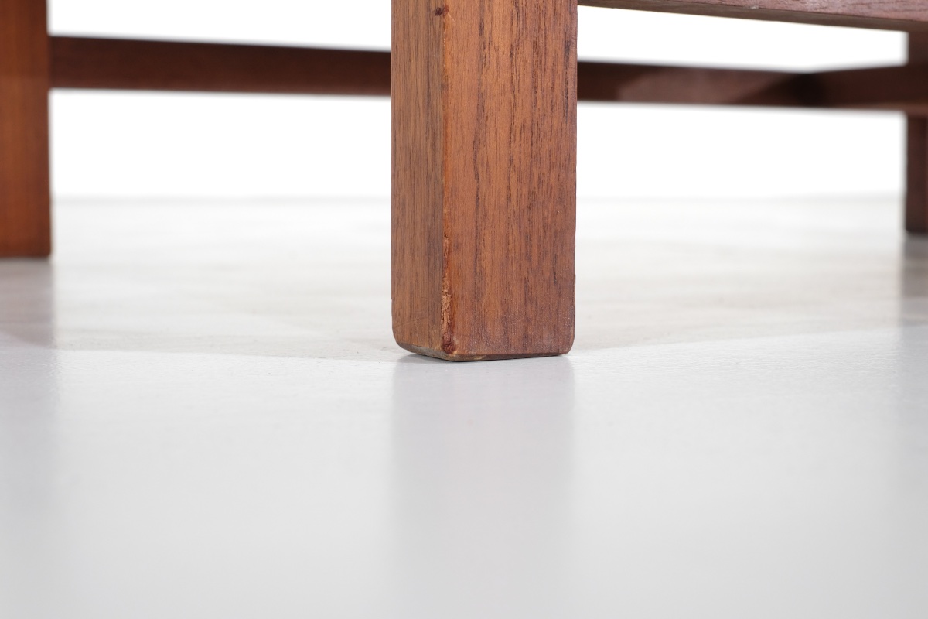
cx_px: 464
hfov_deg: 37.5
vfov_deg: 25.5
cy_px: 310
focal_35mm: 53
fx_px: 1366
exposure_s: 1/34
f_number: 7.1
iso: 800
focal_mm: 35
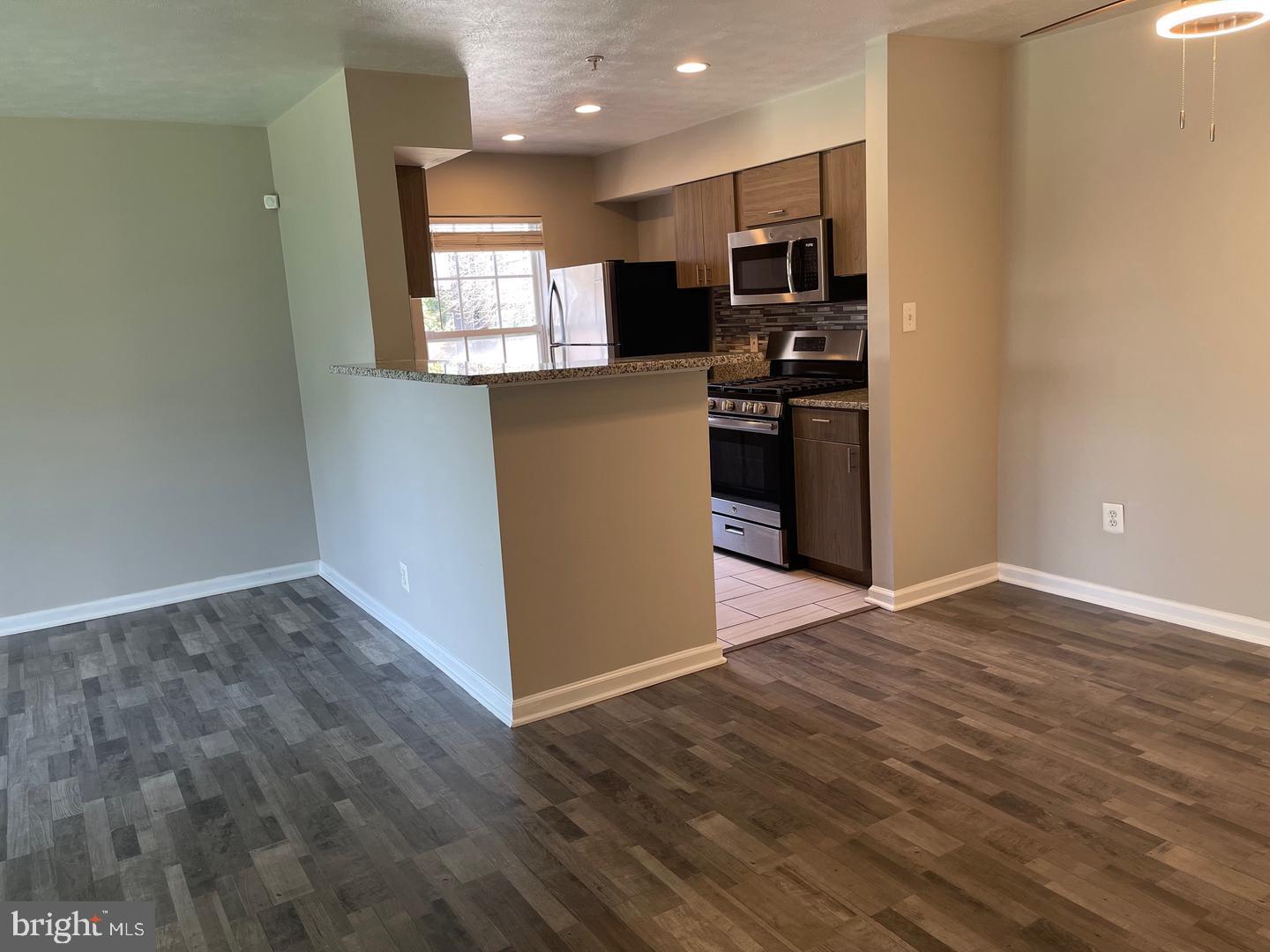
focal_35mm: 26
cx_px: 635
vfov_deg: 53.1
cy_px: 476
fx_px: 954
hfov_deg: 67.3
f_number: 1.6
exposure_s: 1/60
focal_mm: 5.1
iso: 64
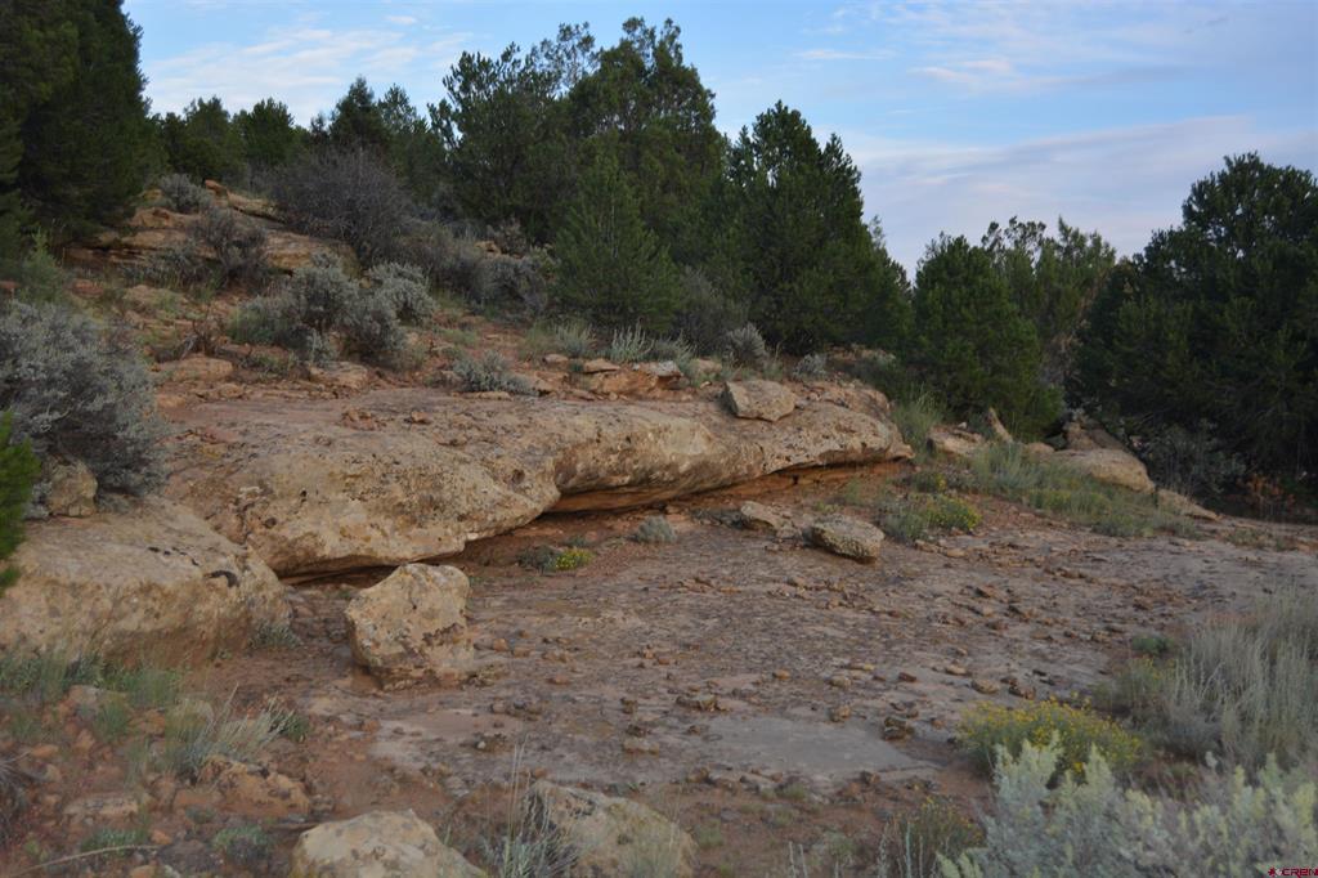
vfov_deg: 29.8
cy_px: 439
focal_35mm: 45
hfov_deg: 43.6
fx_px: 1647
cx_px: 659
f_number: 4.5
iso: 100
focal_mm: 30
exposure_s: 1/200
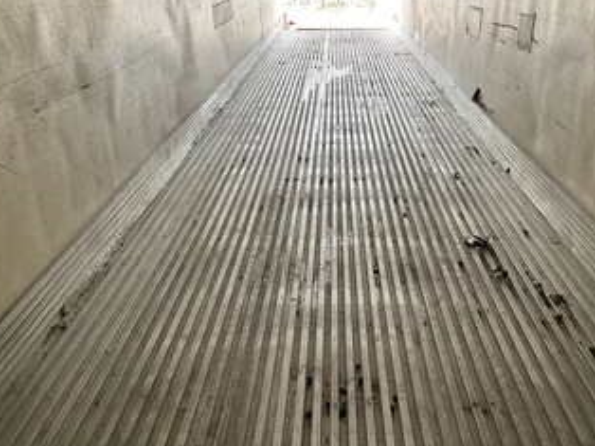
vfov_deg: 38.5
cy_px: 262
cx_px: 320
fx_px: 635
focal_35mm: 37
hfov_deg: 50.1
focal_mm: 3
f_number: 1.8
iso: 64
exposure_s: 1/70
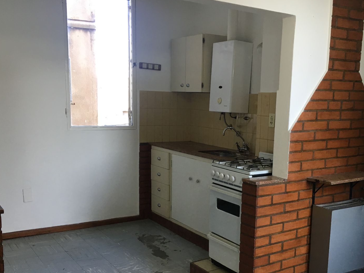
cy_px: 176
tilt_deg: -11.6
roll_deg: -2.1
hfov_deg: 46.6
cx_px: 215
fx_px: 421
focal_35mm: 40
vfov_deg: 35.7
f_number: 2.2
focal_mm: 4.15
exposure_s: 1/33
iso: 50
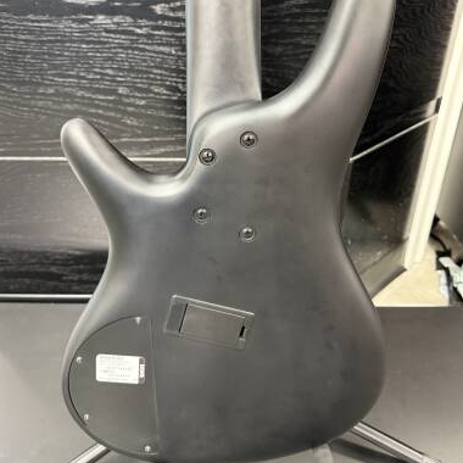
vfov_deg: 55.4
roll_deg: -0.7
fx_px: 439
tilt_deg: -29.7
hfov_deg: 55.6
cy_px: 199
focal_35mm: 29
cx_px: 229
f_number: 1.78
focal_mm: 6.76
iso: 800
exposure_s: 1/60
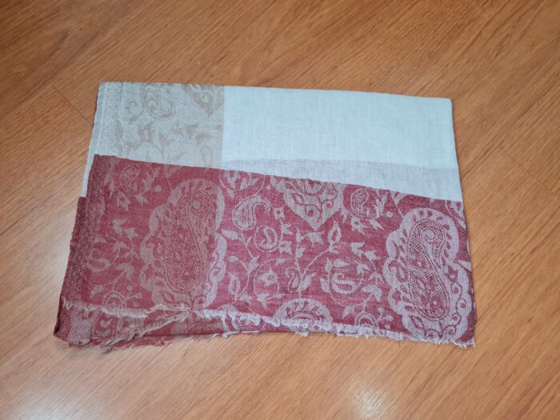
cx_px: 280
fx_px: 421
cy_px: 210
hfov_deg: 67.3
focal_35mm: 26
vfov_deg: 53.1
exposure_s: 1/60
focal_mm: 5.4
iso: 200
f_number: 1.8
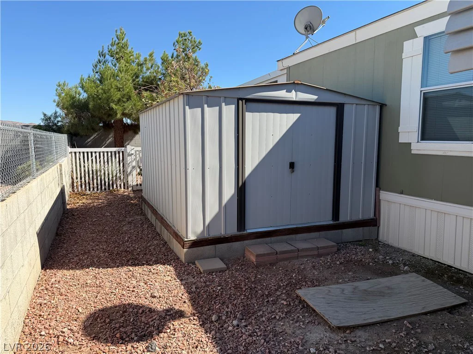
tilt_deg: -6.8
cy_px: 177
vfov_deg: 56.8
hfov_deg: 71.6
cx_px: 236
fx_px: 328
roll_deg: +0.1
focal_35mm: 24
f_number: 1.78
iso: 80
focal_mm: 6.76
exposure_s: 1/3021
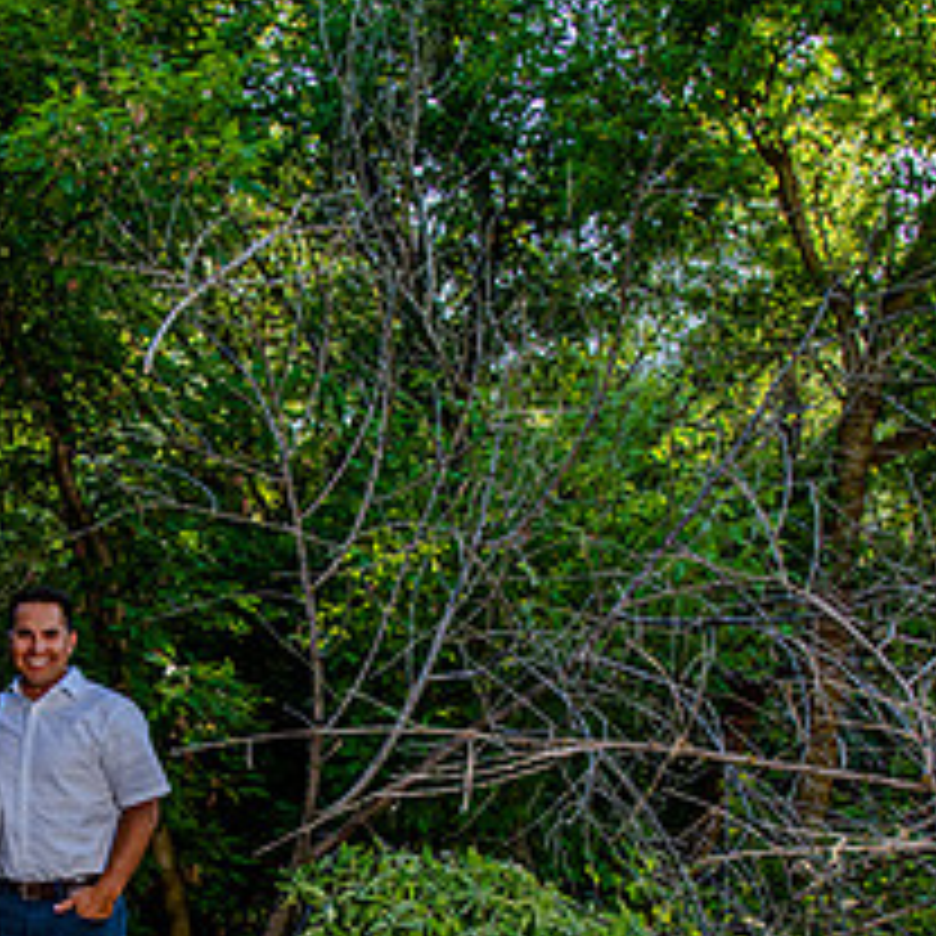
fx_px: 1744
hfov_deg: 29.6
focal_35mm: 57
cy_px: 799
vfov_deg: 29.1
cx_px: 243
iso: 500
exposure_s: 1/250
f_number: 7.1
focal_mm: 24
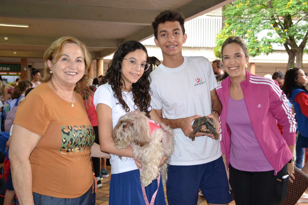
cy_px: 102
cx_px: 154
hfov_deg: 47.9
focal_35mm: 40
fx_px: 346
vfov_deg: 33.0
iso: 1600
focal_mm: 27
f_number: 4
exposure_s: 1/60
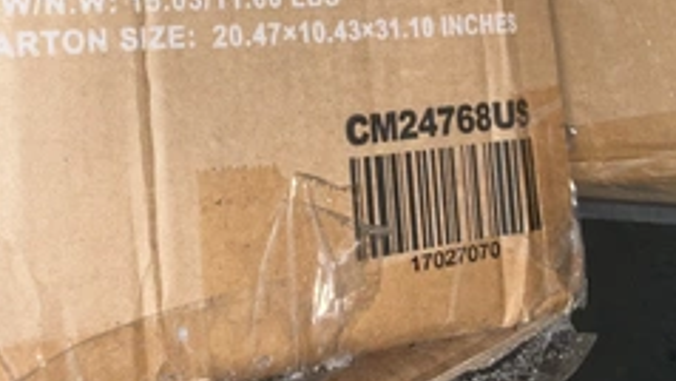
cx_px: 230
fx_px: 950
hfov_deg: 38.8
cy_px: 31
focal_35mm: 53
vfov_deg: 22.1
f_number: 1.8
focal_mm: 3
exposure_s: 1/60
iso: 25
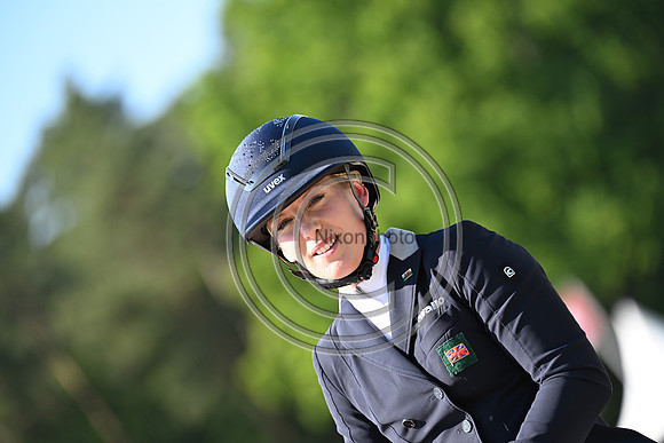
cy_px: 222
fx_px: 4612
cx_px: 332
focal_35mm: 250
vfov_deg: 5.5
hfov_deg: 8.2
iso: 800
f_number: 5
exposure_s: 1/1600
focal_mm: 250
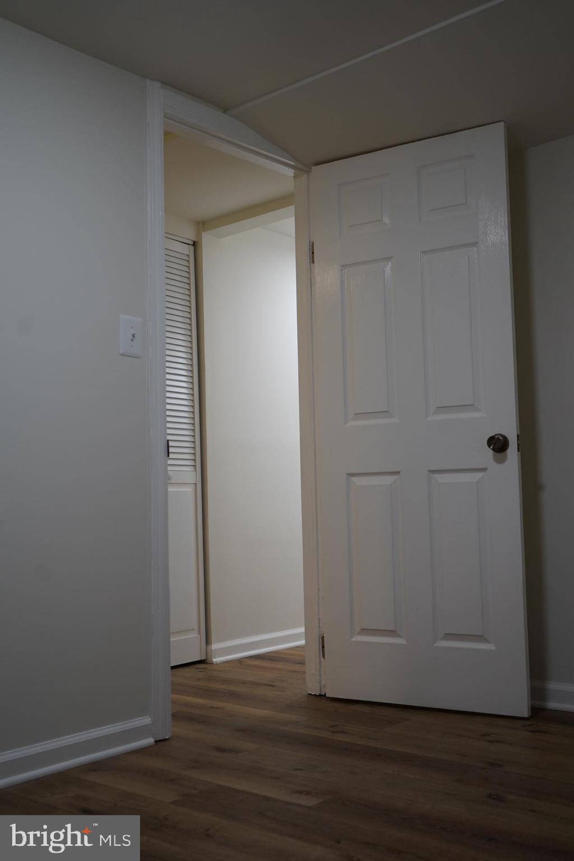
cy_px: 430
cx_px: 287
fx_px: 885
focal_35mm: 37
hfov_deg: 35.9
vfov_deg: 51.9
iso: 1000
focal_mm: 37
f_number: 4
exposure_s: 1/160
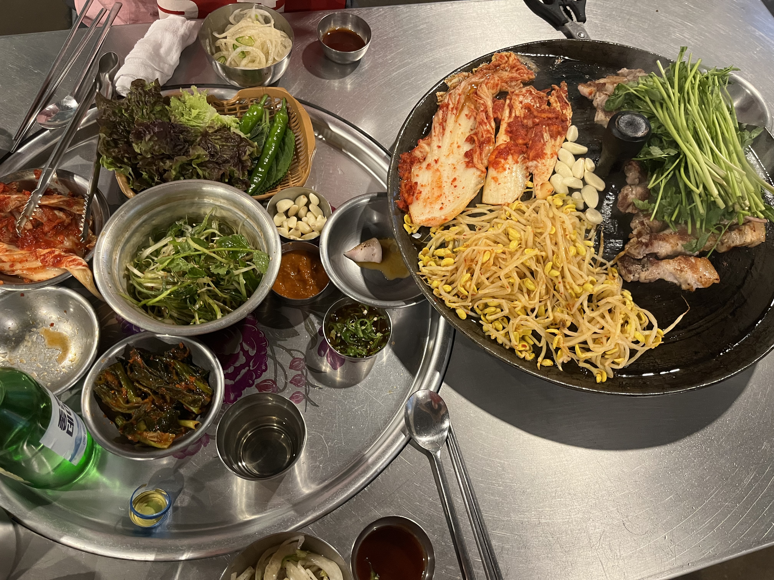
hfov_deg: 67.3
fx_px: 581
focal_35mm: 26
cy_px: 290
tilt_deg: -64.2
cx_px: 387
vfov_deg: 53.1
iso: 500
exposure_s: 1/40
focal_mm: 5.1
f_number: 1.6
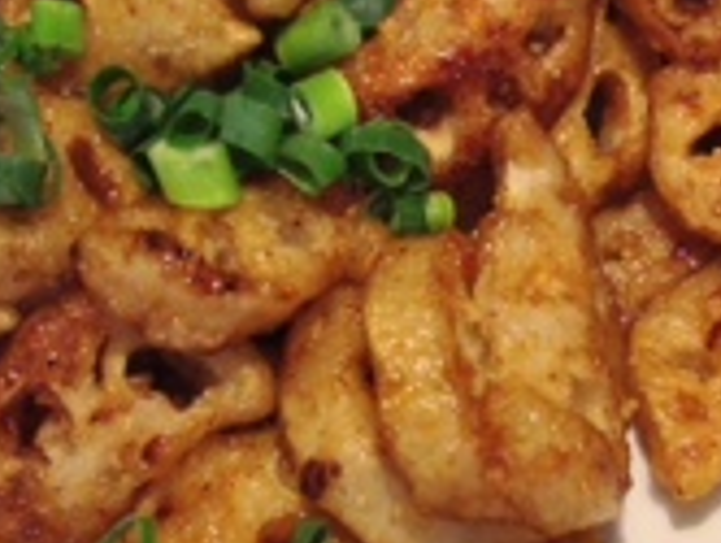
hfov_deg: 15.4
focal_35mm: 127
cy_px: -200
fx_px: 2649
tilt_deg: -49.6
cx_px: 612
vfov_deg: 11.3
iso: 50
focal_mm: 4.12
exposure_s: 1/40
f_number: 2.4
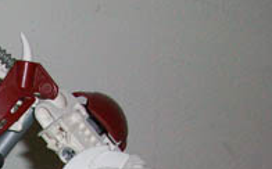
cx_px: -82
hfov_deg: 17.6
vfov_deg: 11.3
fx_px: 822
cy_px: 242
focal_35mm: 111
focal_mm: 5.7
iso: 120
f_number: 2.8
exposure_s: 1/60
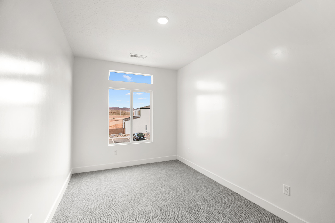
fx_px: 149
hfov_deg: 96.7
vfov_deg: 73.7
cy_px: 112
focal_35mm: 16
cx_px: 168
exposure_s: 1/10
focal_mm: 16
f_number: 2.8
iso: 100
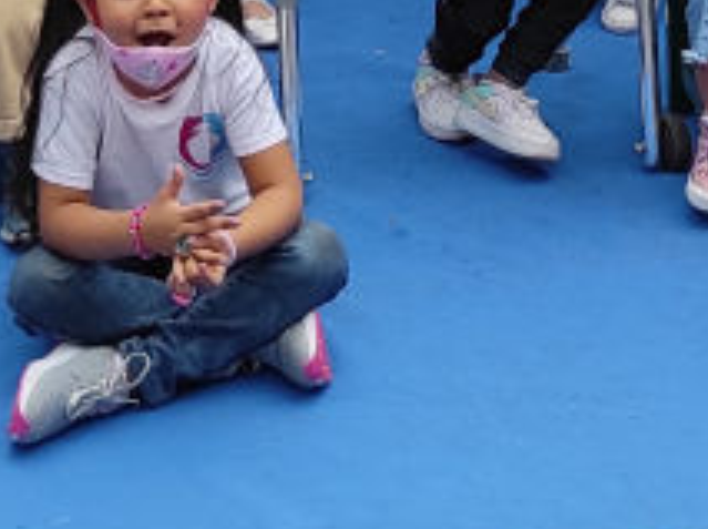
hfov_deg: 14.9
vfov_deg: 10.4
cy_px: -469
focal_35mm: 132
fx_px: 2695
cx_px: 530
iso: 104
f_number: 1.89
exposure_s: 1/120
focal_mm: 5.43
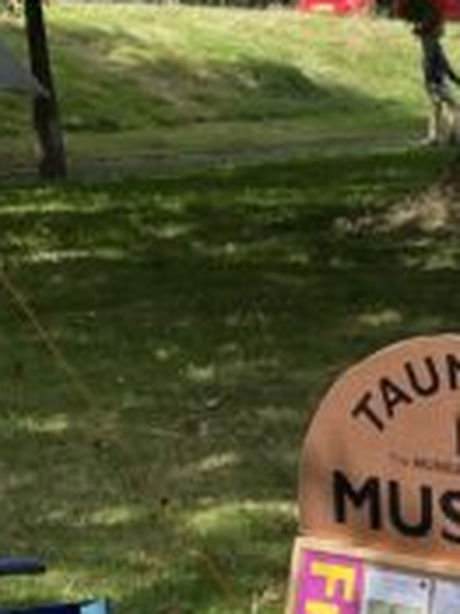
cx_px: 783
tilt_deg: -12.2
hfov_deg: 11.7
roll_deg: +1.8
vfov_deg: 16.4
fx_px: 2111
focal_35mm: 119
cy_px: 495
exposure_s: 1/2882
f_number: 1.6
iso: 32
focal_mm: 4.2
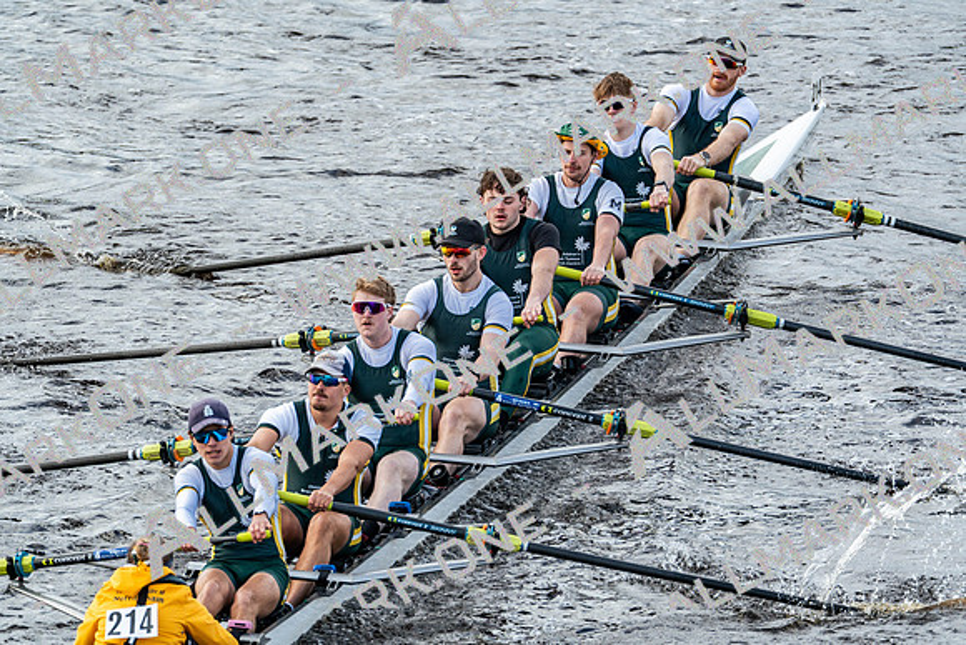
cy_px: 322
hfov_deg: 3.4
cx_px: 483
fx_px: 16103
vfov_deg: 2.3
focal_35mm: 600
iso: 800
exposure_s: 1/1250
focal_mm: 600
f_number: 6.3
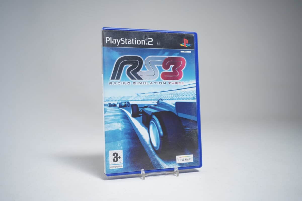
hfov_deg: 53.1
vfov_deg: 36.9
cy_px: 100
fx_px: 302
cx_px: 151
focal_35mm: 36
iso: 500
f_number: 4
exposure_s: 1/50
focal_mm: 36
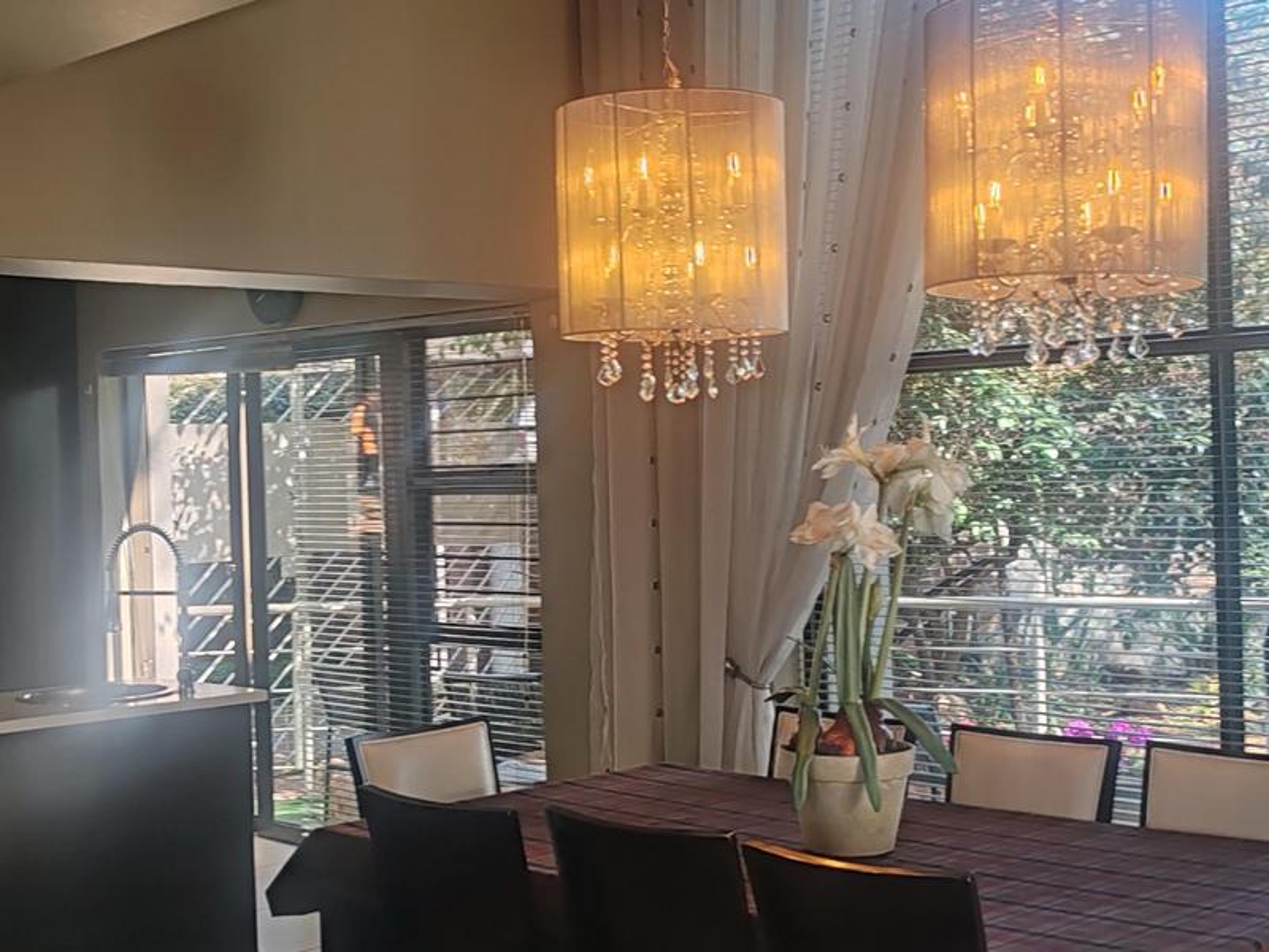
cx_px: 634
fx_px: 1980
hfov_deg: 35.5
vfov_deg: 27.0
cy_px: 476
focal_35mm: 54
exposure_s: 1/100
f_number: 4
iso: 160
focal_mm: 6.12
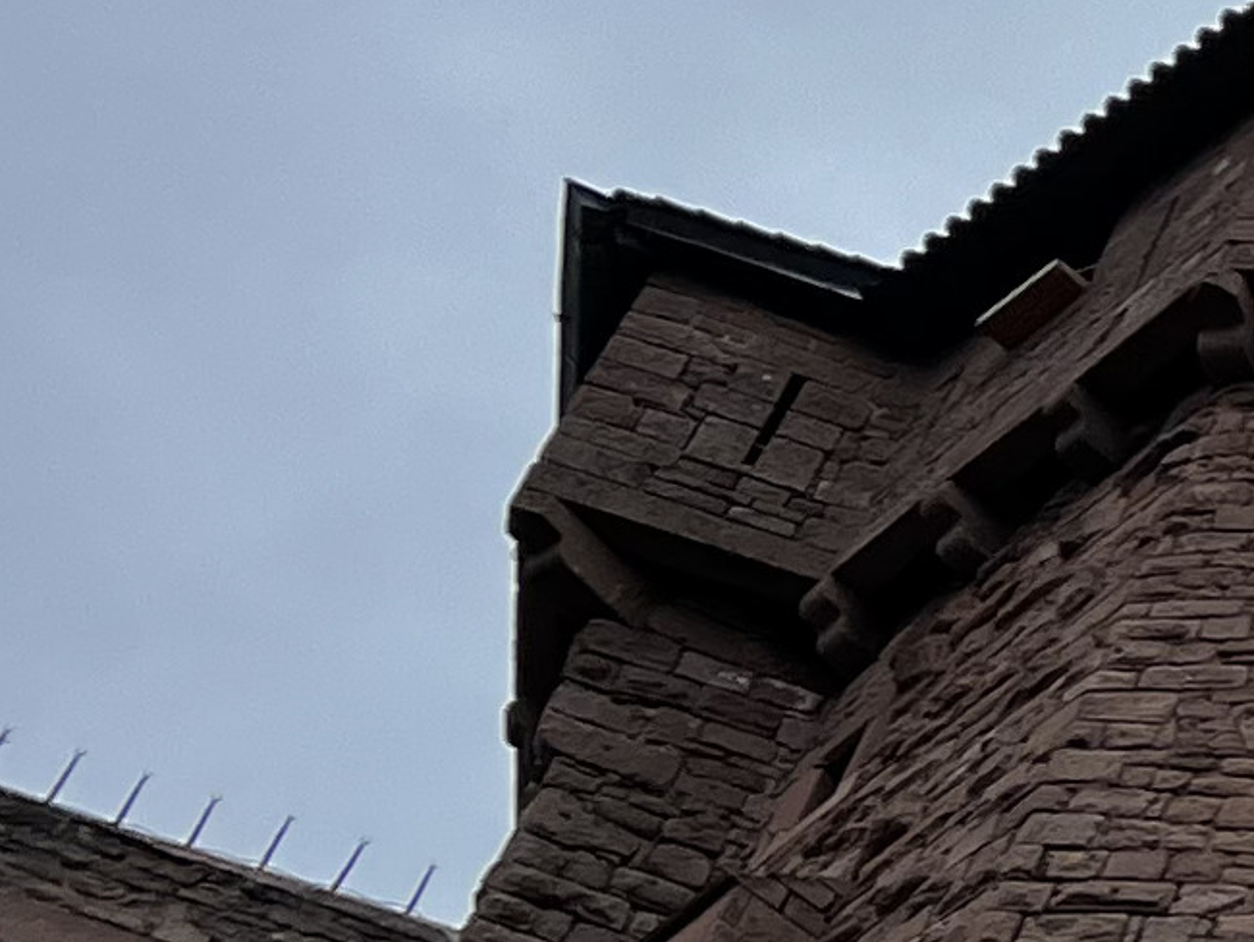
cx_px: 3438
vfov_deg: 9.3
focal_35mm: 160
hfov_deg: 10.0
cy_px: 770
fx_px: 5798
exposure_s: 1/1901
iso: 50
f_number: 1.5
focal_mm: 5.7
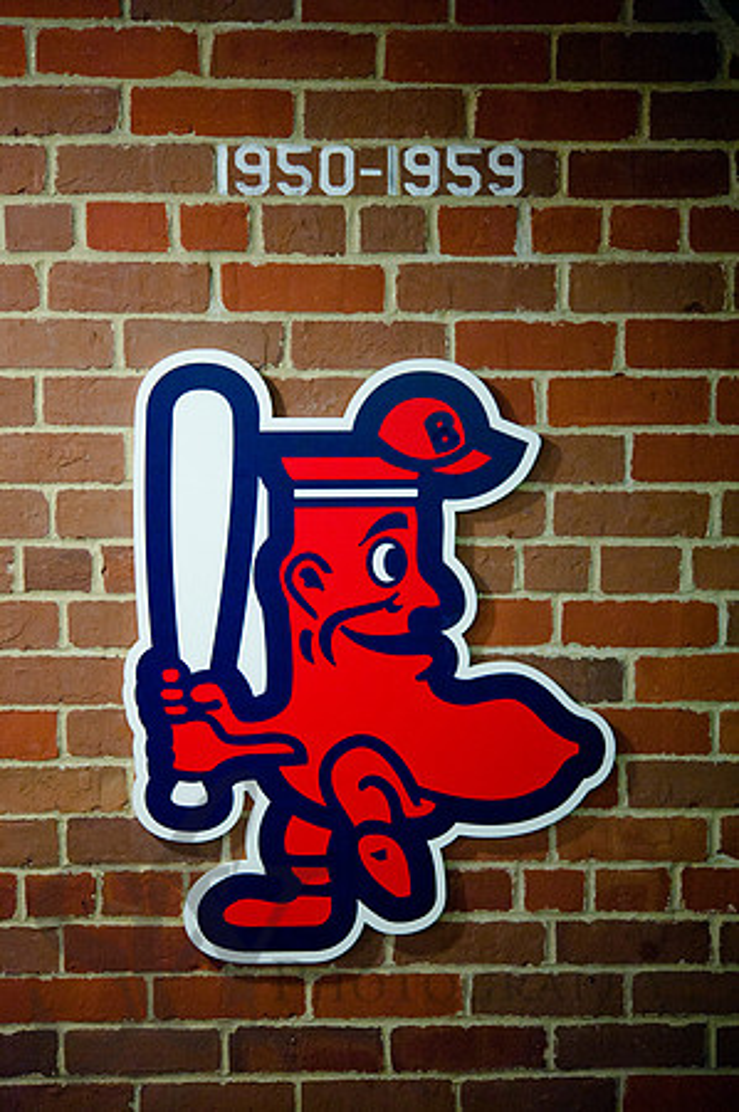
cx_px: 370
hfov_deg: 22.6
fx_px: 1852
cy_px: 556
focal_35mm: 60
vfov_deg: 33.4
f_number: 2.8
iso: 3200
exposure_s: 1/125
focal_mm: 60
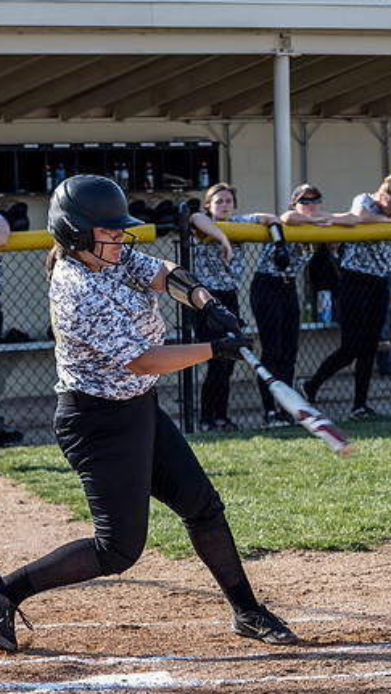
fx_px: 4313
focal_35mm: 234
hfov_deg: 5.2
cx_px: 109
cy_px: 348
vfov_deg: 9.2
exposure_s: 1/1000
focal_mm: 80
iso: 400
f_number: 5
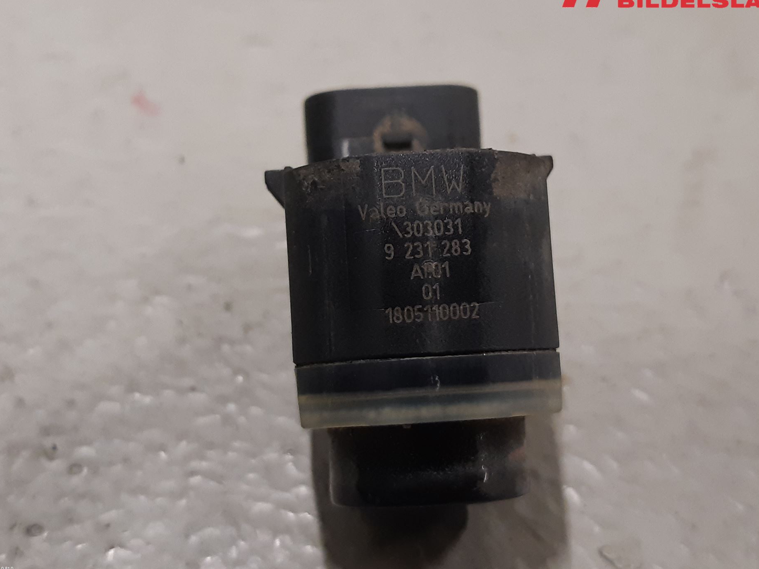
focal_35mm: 29
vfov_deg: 48.2
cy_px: 255
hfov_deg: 61.6
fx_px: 636
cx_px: 393
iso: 160
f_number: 1.7
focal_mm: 3.93
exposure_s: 1/50
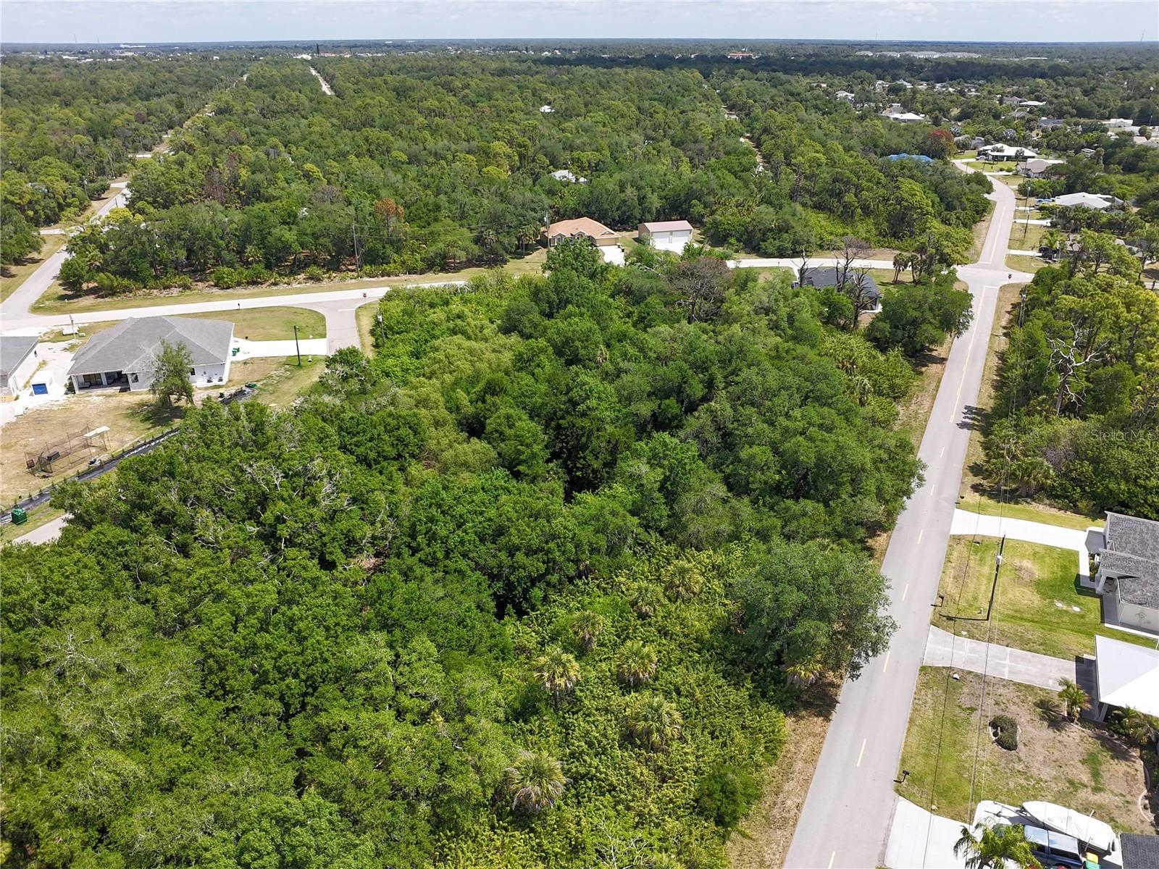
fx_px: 804
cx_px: 580
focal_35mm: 24
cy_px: 434
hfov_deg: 71.6
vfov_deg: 56.8
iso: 130
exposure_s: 1/725
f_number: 2.8
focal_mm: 4.55
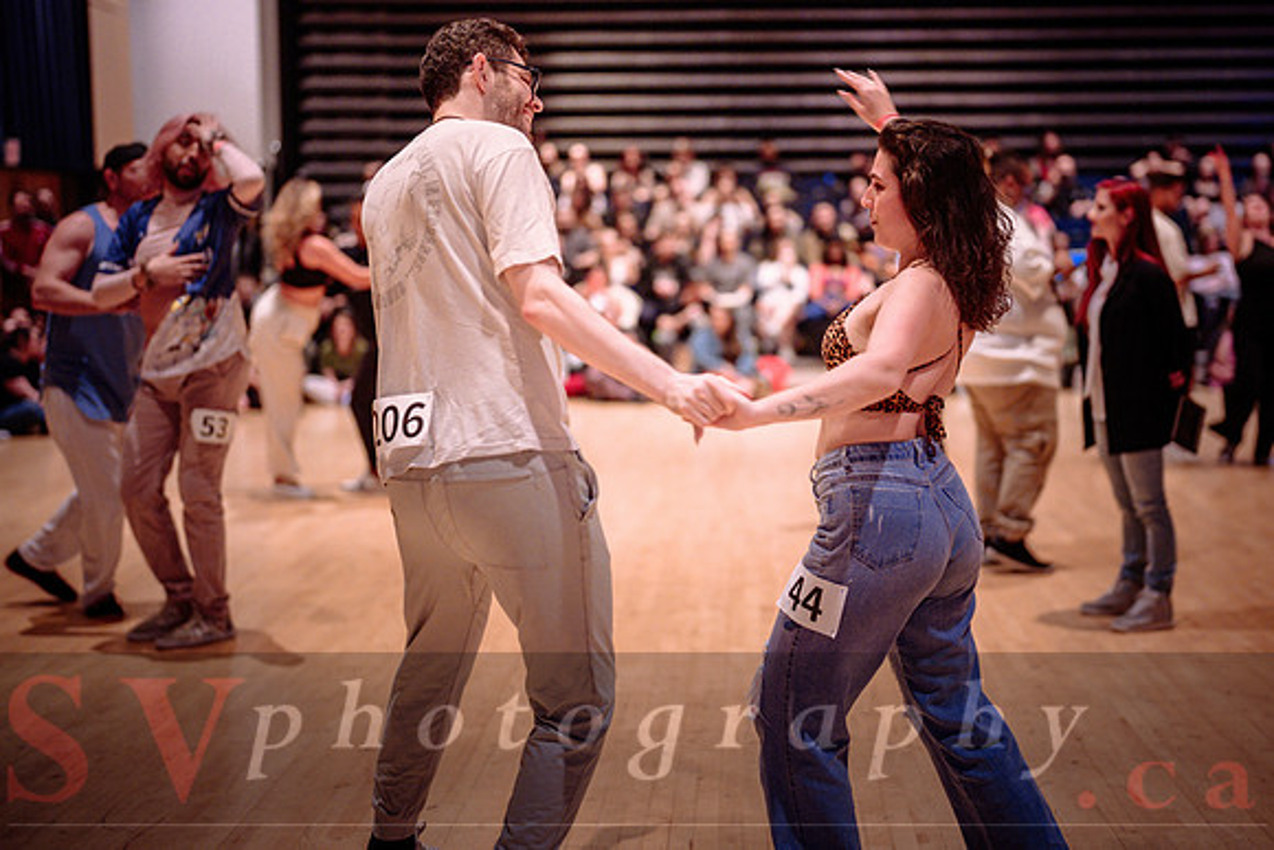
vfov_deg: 23.4
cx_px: 739
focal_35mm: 58
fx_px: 2054
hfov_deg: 34.4
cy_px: 357
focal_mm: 50
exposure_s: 1/250
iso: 1600
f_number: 1.2
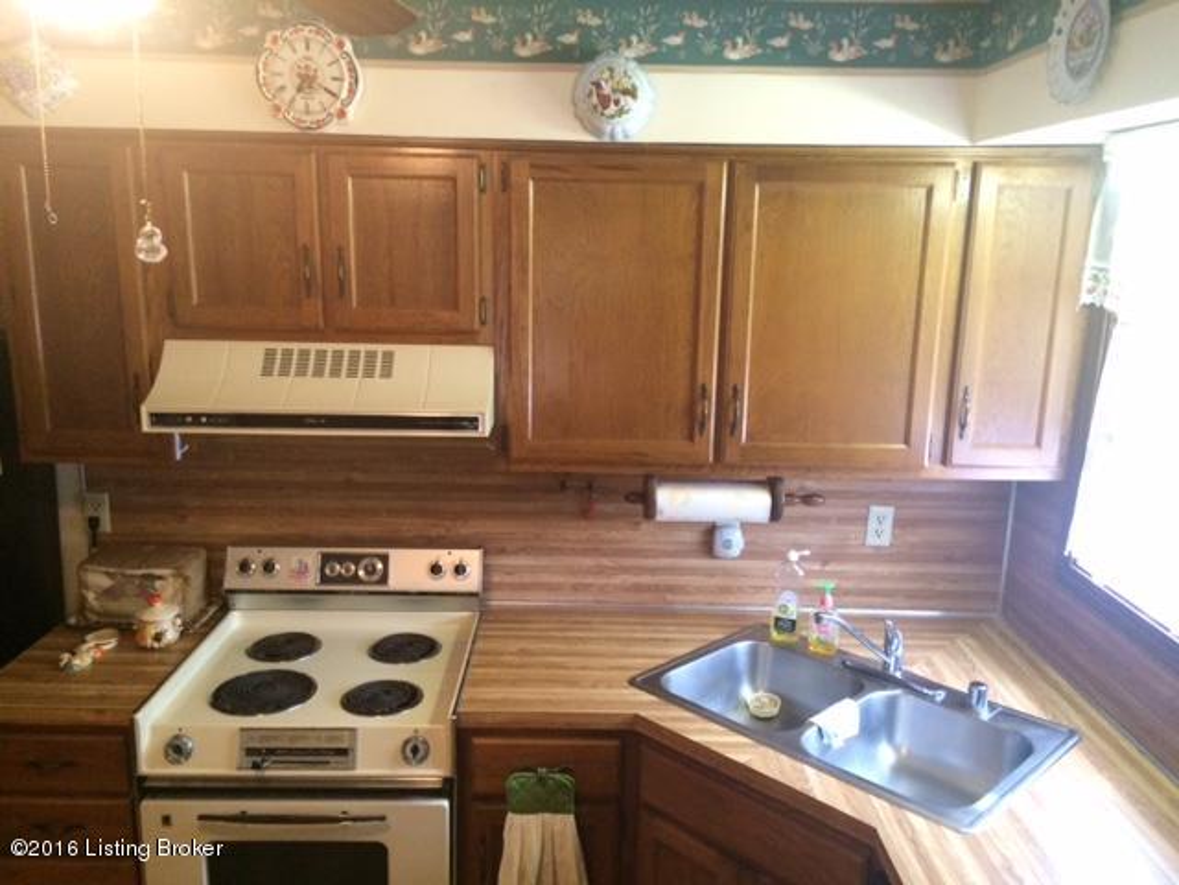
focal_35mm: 29
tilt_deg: -14.0
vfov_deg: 48.2
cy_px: 442
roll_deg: -0.9
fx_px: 988
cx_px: 590
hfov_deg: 61.7
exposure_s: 1/30
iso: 200
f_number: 2.2
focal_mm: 4.15
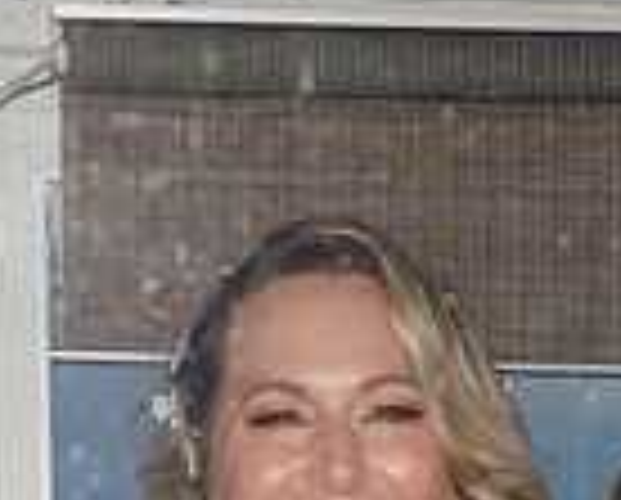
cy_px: 725
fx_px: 5636
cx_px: 900
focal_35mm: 306
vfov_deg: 5.0
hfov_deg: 6.2
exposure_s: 1/100
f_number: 5.6
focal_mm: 52
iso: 200
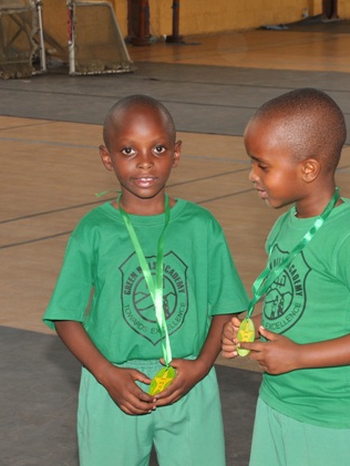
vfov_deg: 15.5
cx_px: 259
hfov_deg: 11.7
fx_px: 1711
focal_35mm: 127
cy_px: 234
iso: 400
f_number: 10
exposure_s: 1/60
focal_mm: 58
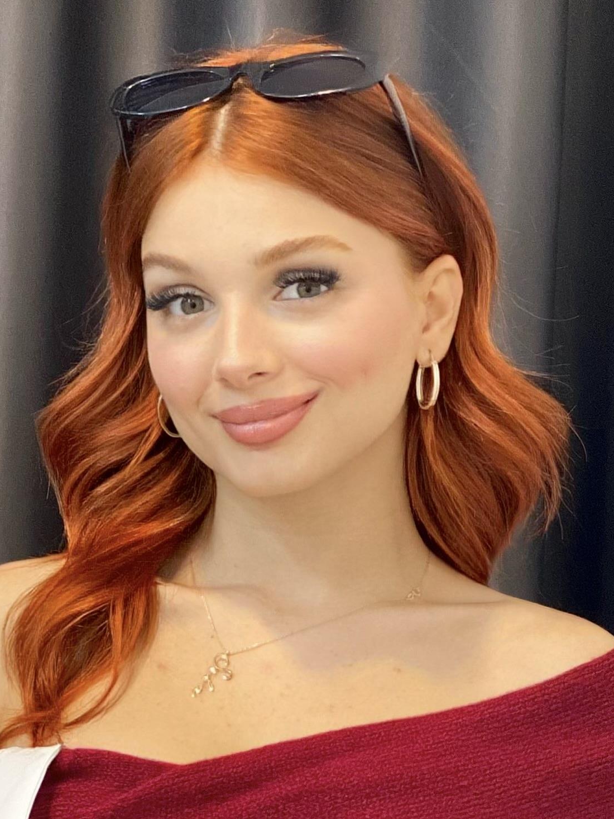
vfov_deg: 13.4
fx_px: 3381
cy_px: 973
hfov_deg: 10.4
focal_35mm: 143
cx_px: 334
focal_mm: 6
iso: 200
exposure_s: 1/120
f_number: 2
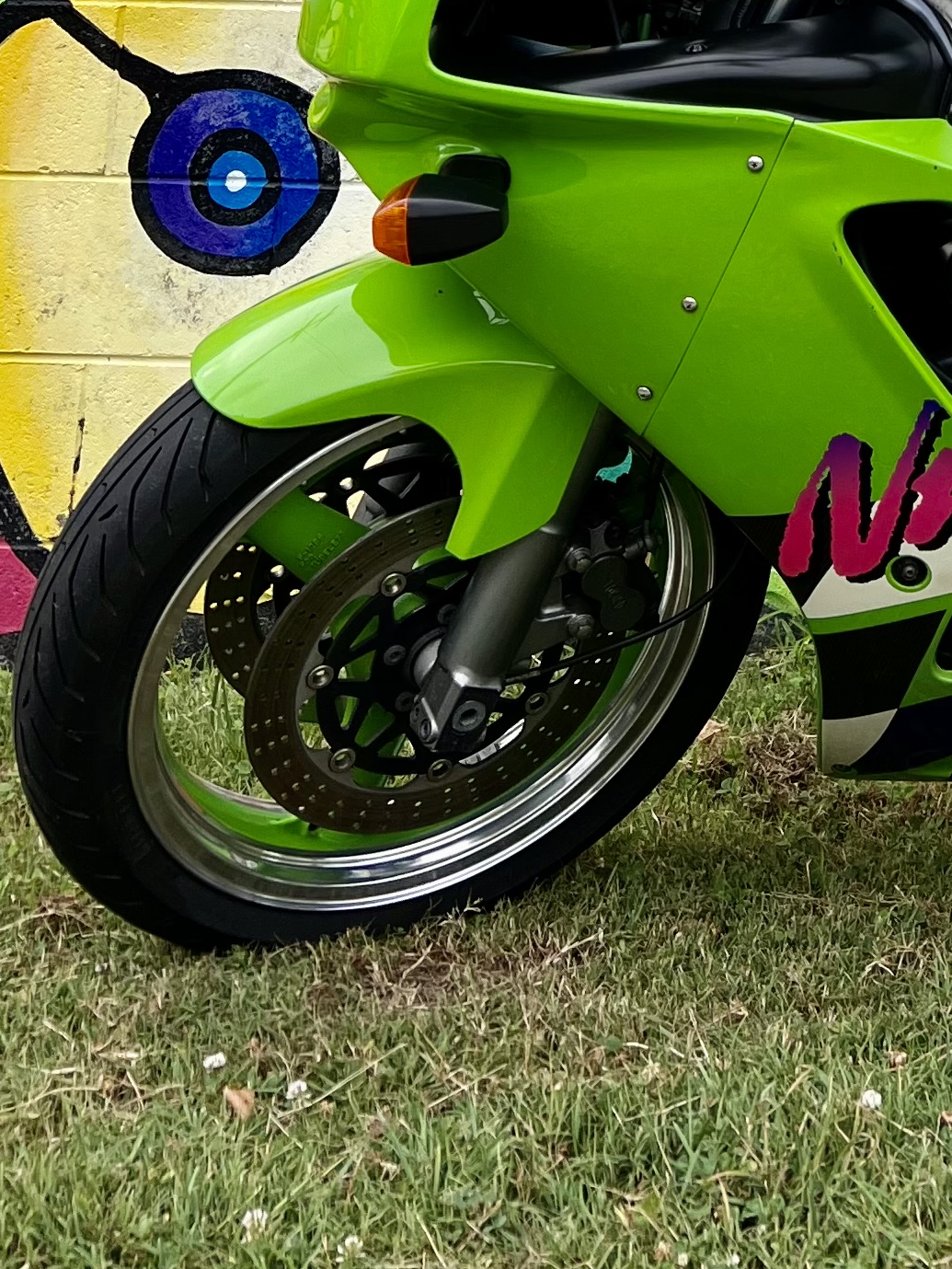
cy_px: -495
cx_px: 1225
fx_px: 2786
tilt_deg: +9.5
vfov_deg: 22.3
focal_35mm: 76
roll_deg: -0.9
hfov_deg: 18.1
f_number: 1.5
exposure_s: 1/1553
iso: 50
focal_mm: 5.7
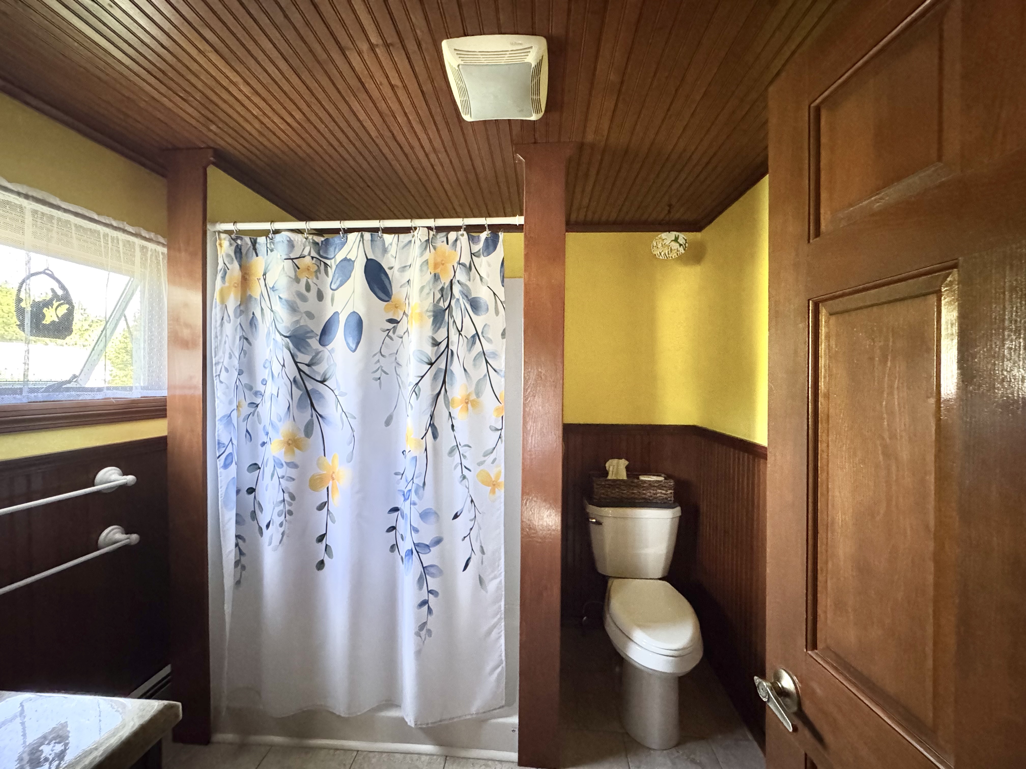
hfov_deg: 102.1
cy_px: 384
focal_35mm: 14
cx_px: 513
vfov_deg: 85.7
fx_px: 415
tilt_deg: -1.5
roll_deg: -0.5
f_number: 2.2
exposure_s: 1/60
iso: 1250
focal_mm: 2.22
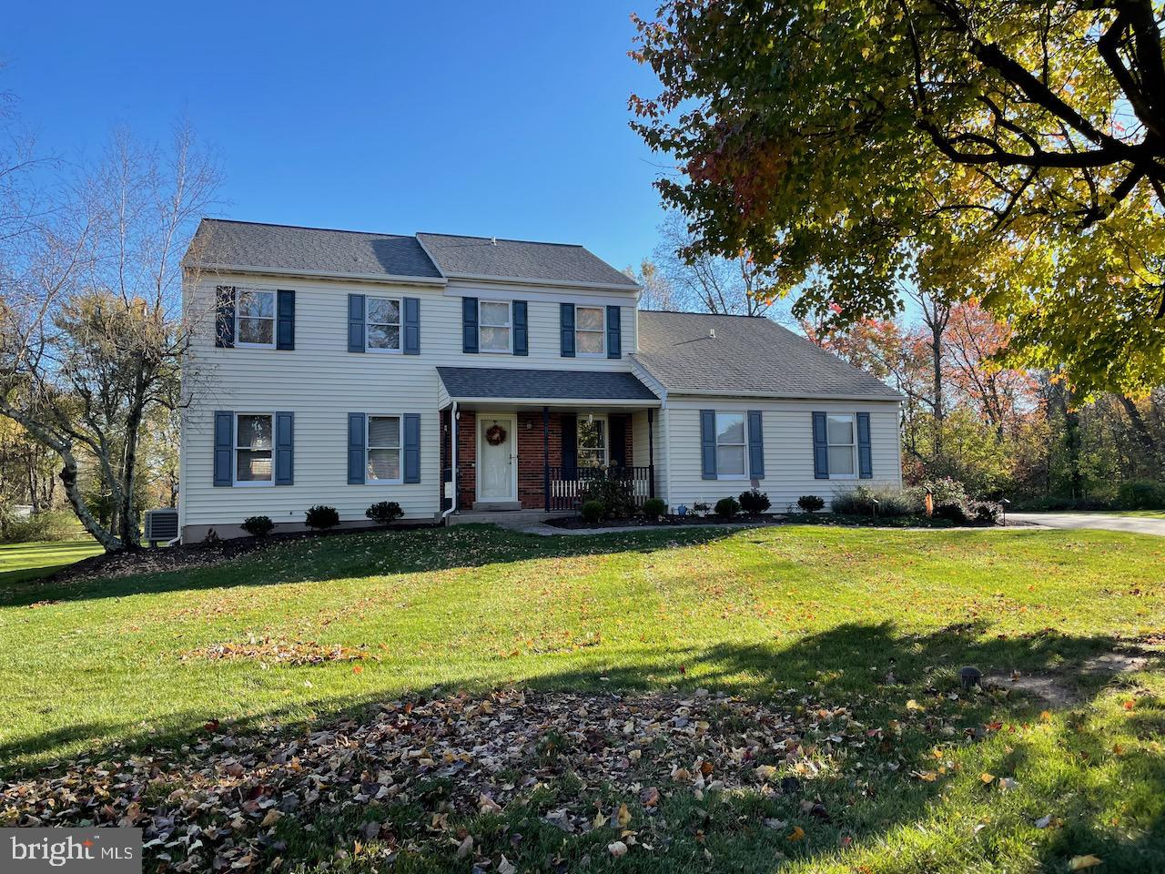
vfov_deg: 53.1
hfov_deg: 67.3
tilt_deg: +4.9
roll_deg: +0.5
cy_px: 437
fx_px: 875
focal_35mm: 26
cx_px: 582
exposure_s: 1/1114
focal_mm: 4.2
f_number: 1.6
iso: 32
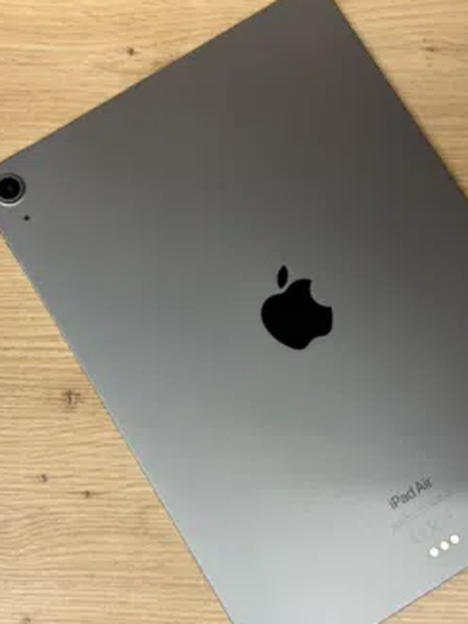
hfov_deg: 24.8
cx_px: 207
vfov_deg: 32.7
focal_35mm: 59
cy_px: 313
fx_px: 1063
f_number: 1.78
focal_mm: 6.76
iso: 160
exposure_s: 1/50
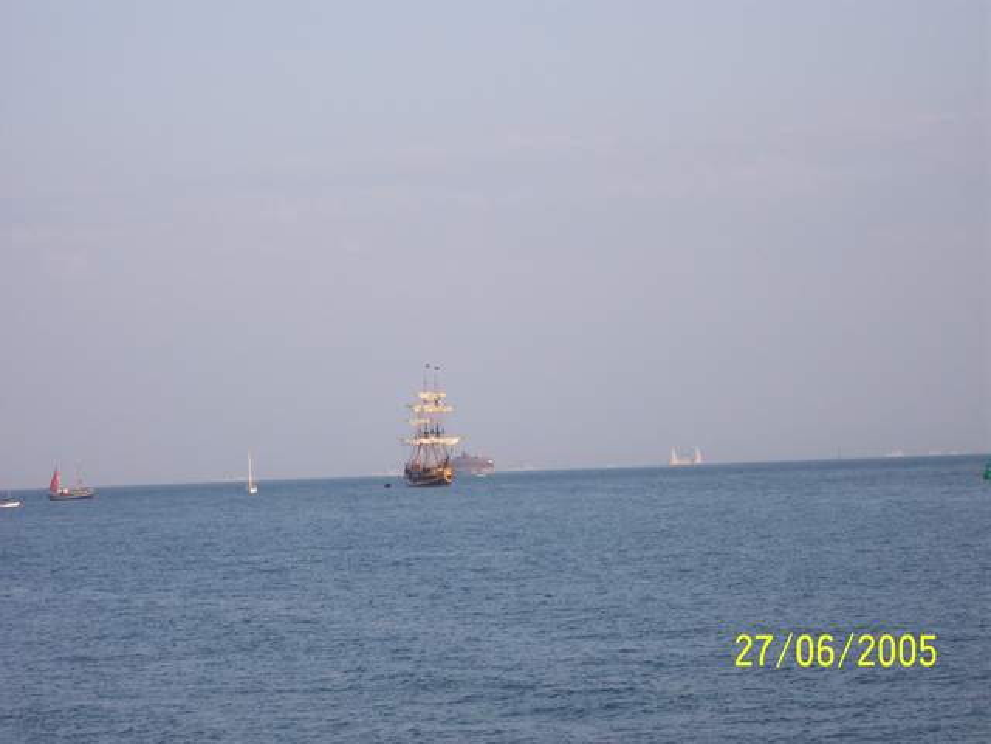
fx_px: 3264
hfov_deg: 17.3
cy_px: 372
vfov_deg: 13.0
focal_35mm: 114
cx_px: 496
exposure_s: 1/350
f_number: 4.8
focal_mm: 24
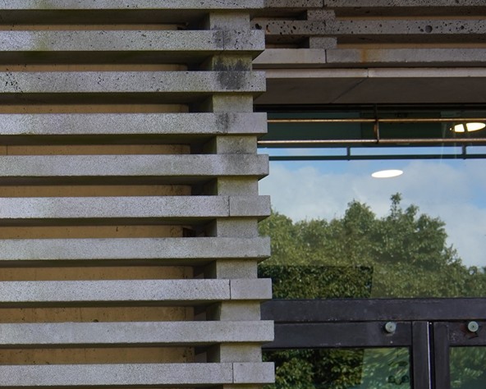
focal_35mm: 111
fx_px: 1597
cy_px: 467
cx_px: -243
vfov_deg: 13.5
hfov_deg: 15.9
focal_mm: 35
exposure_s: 1/100
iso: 400
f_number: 8
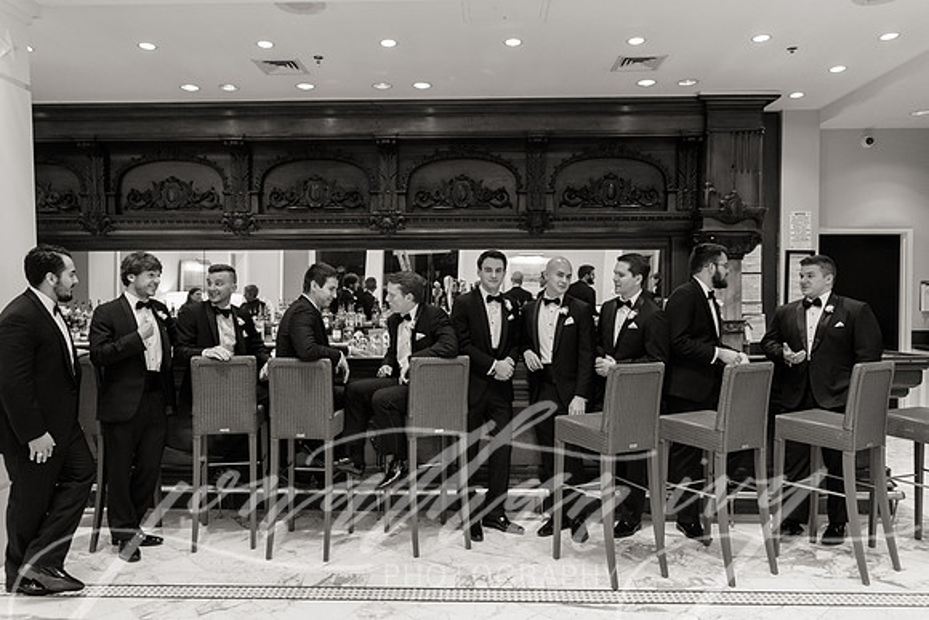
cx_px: 464
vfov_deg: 48.0
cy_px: 310
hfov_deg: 67.4
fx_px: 697
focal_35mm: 27
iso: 1600
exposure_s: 1/160
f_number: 4
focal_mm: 27
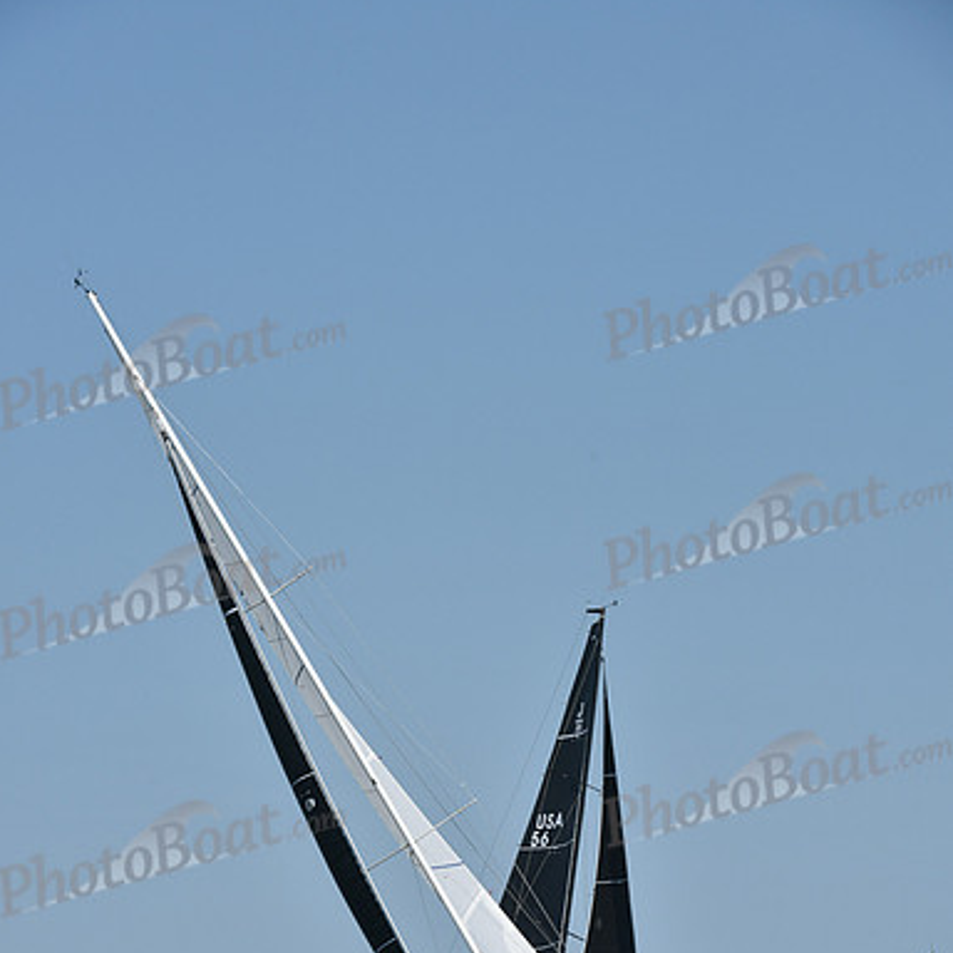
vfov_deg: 6.8
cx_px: 475
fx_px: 8005
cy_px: 690
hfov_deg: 6.8
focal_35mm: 257
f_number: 10
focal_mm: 200
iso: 320
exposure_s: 1/1000
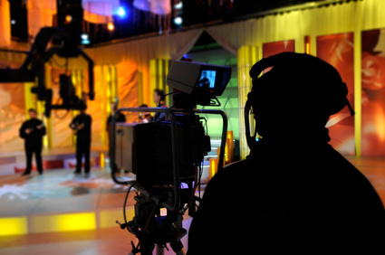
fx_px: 320
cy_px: 128
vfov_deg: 43.5
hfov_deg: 62.0
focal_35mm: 30
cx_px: 192
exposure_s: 1/50
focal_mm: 20
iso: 400
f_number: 4.5
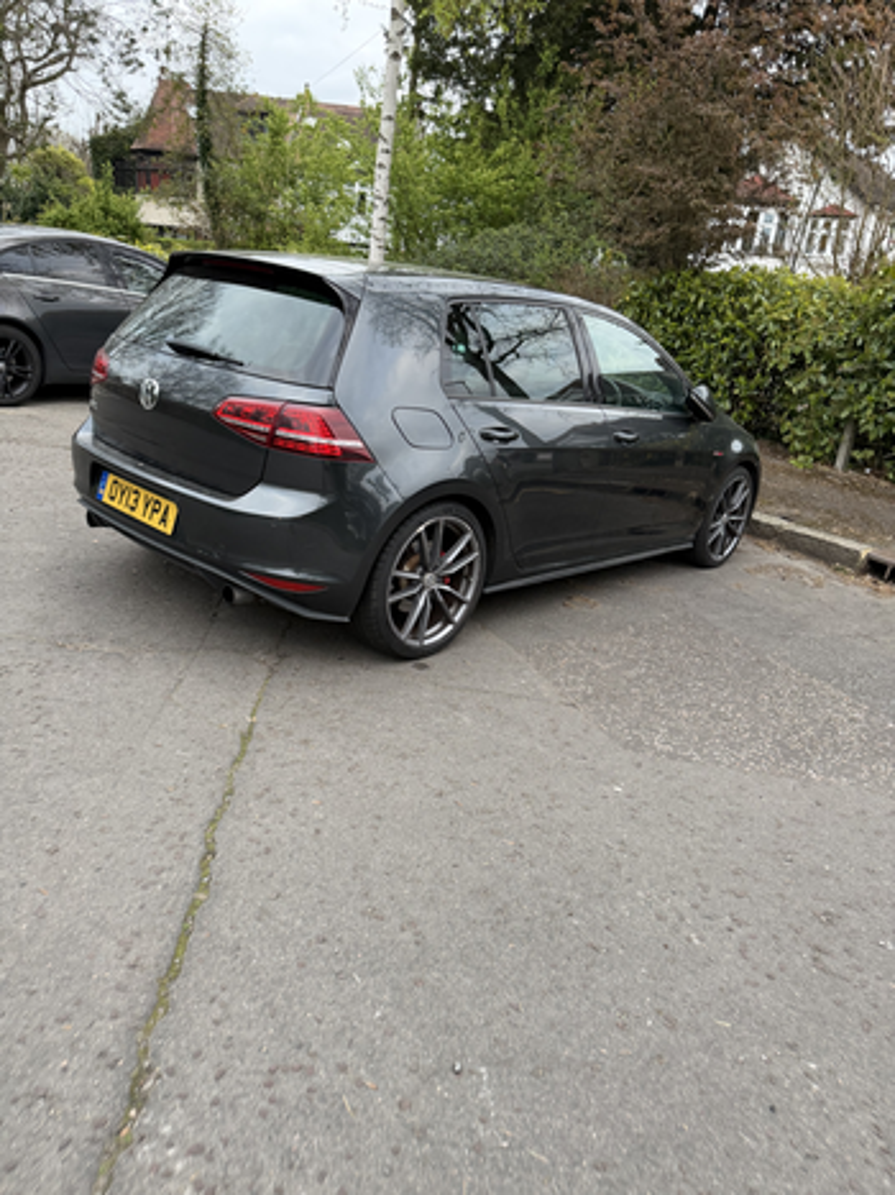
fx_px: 828
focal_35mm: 24
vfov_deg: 71.6
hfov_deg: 56.8
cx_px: 448
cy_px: 598
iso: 125
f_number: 1.78
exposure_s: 1/121
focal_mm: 6.76
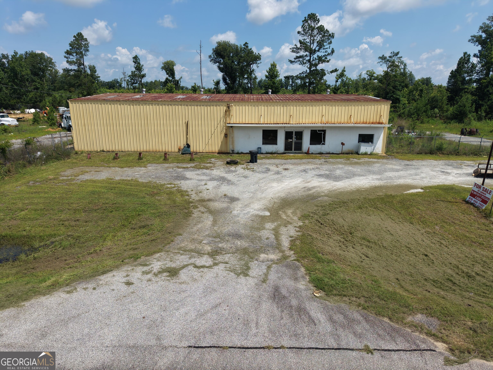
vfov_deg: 56.8
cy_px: 185
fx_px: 342
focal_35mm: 24
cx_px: 246
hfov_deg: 71.6
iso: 120
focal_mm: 8.67
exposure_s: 1/5000
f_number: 1.8
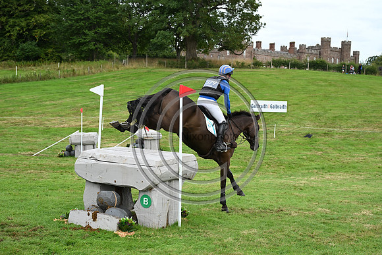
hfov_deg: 36.9
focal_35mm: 54
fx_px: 573
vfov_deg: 25.1
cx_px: 191
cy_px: 128
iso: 560
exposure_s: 1/1250
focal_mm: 54
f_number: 4.5
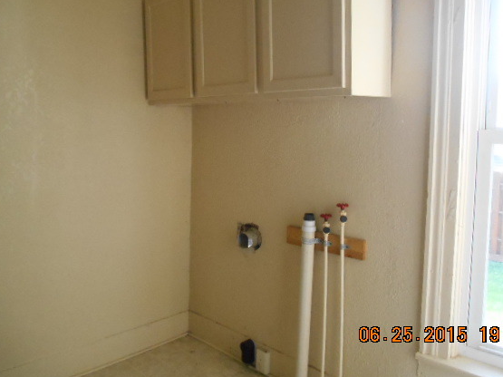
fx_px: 436
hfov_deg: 59.9
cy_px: 164
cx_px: 276
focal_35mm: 30
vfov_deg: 46.7
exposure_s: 1/60
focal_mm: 4.7
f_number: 3.4
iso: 800
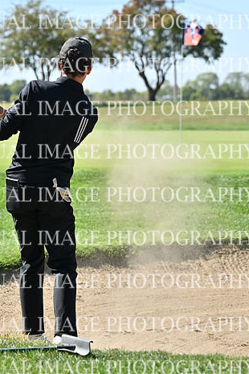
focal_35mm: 161
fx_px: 1670
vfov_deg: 12.8
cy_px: 173
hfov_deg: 8.5
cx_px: 101
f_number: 4
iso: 200
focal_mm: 86
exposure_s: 1/2000
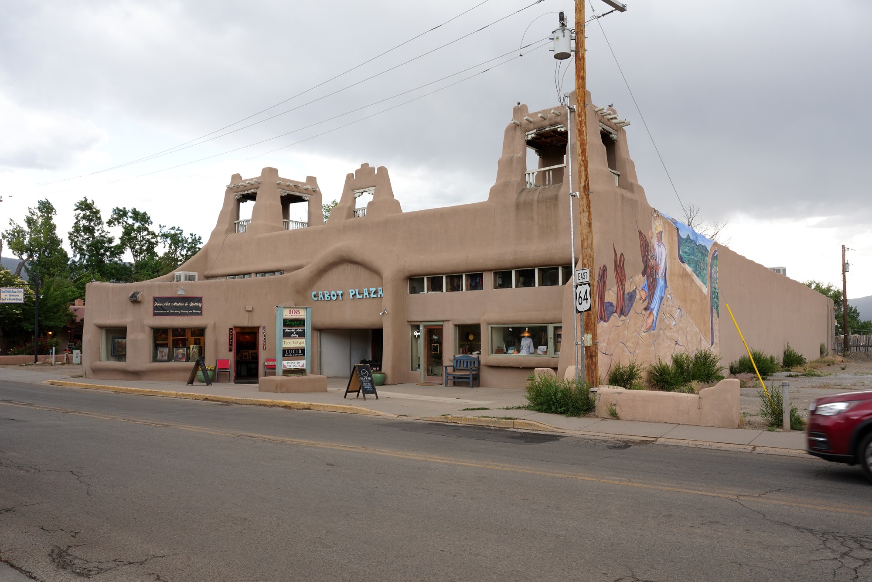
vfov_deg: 42.3
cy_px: 291
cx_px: 436
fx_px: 751
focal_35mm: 31
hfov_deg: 60.3
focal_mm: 31
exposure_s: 1/100
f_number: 13
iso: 640
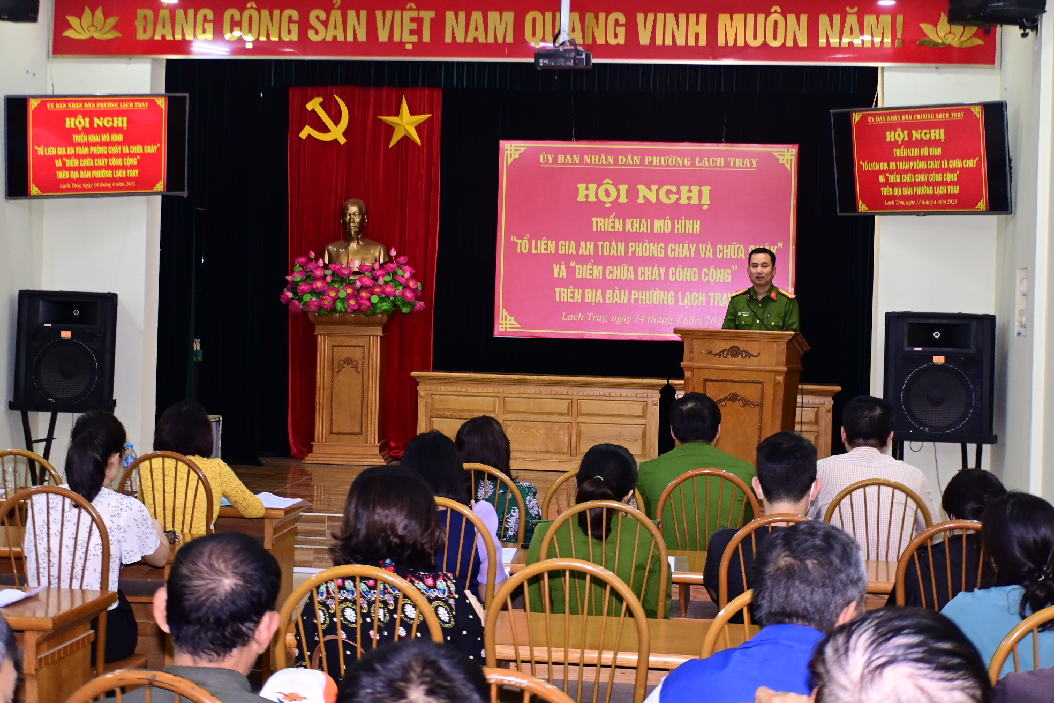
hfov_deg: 35.1
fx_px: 1669
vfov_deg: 23.8
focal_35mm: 57
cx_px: 527
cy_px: 352
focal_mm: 38
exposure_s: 1/200
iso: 1600
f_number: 4.2
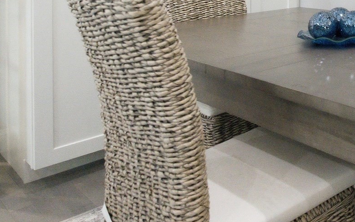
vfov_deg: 27.1
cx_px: 419
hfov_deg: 35.8
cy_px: -7
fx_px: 429
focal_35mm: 44
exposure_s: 1/160
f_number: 4
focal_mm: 16.5
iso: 6400
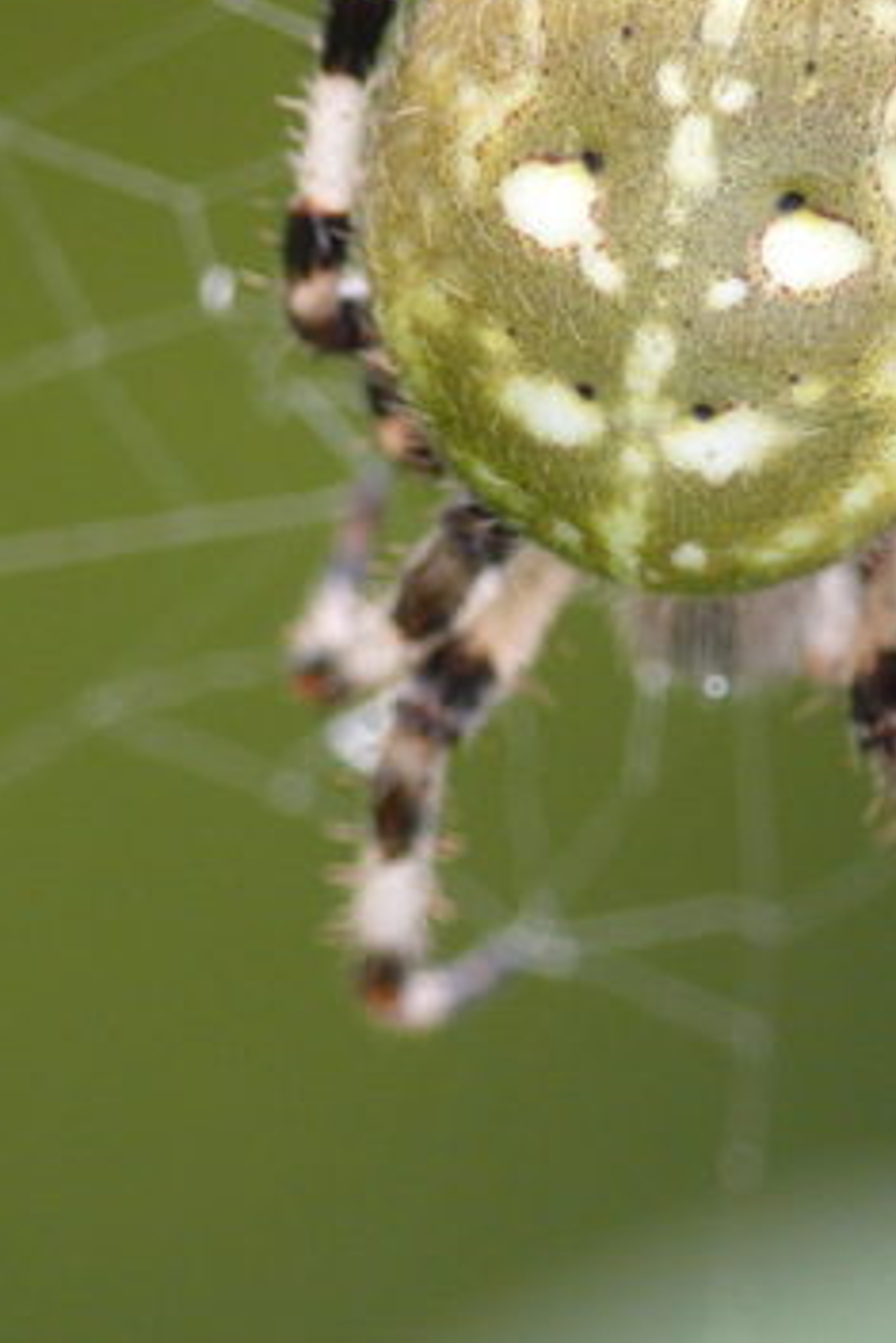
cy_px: 584
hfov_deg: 4.1
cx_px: 671
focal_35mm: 333
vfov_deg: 6.2
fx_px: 12419
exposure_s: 1/250
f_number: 4
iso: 200
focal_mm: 37.2
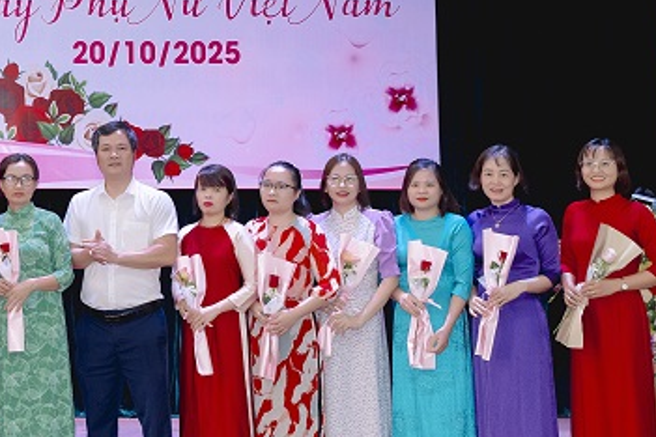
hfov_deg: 18.6
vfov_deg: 12.9
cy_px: -2
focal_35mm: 105
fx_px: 1913
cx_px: -105
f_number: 3.2
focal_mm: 36
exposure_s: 1/125
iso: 1000
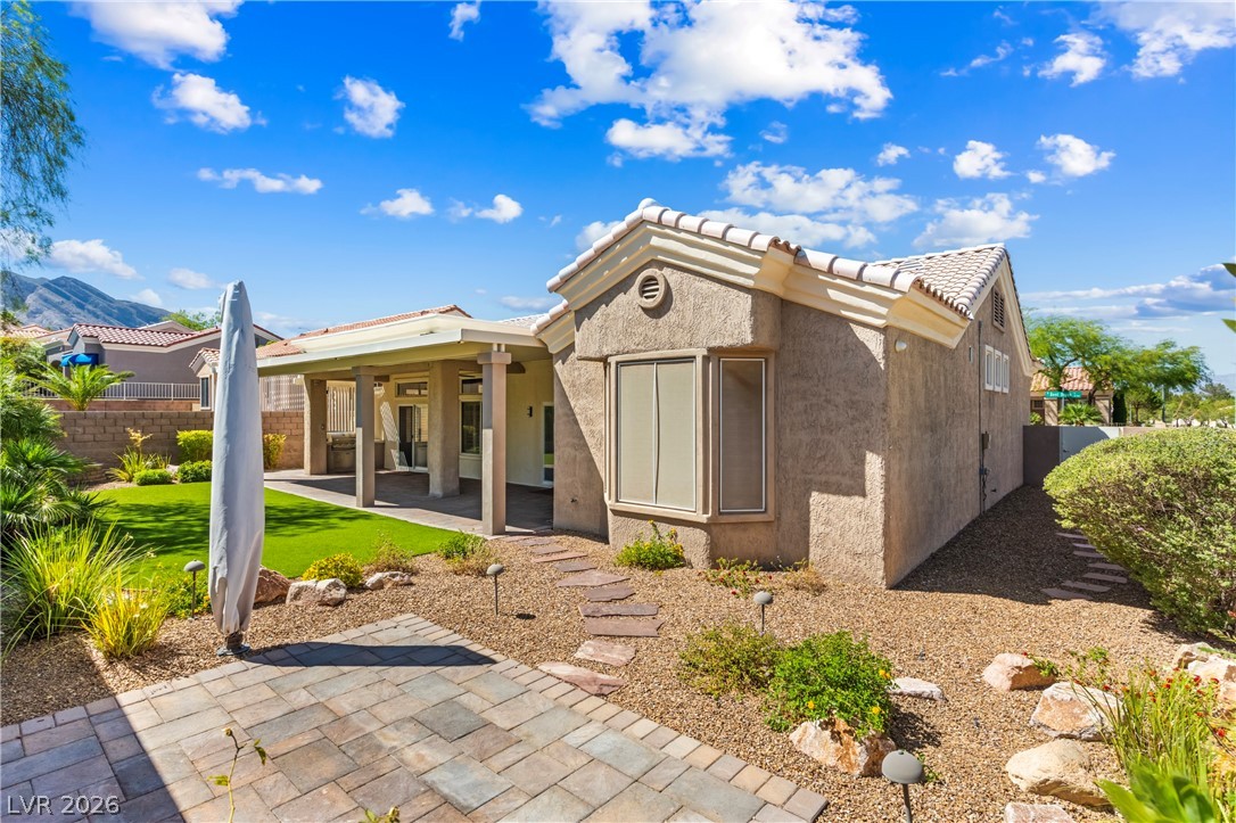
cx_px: 618
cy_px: 412
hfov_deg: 93.3
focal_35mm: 17
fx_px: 583
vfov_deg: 70.4
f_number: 8
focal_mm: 17
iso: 400
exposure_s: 1/8000
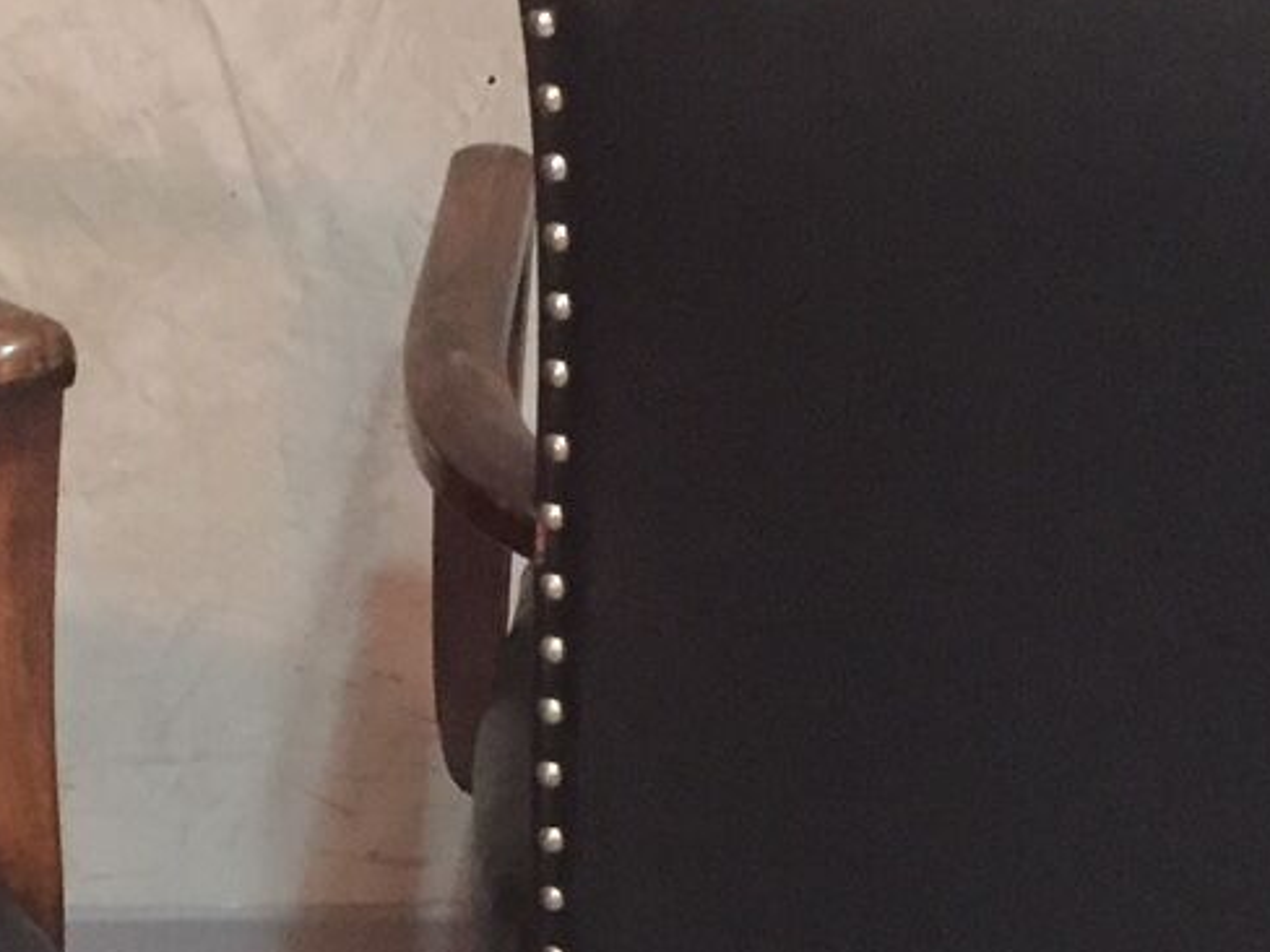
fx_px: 3559
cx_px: 221
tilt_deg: -21.6
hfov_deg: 20.0
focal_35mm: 97
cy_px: 814
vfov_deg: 15.1
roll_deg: -2.3
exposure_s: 1/17
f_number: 2.2
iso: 640
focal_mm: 4.15
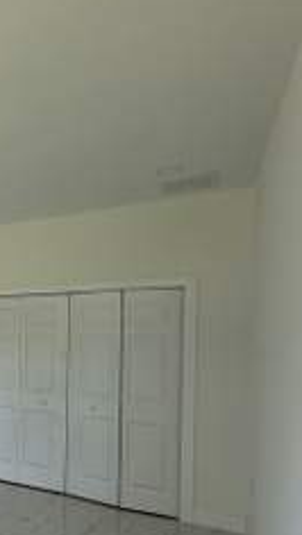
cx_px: -170
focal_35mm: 31
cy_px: 342
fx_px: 441
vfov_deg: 61.5
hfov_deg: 25.9
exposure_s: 1/113
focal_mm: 2.22
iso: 64
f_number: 2.2
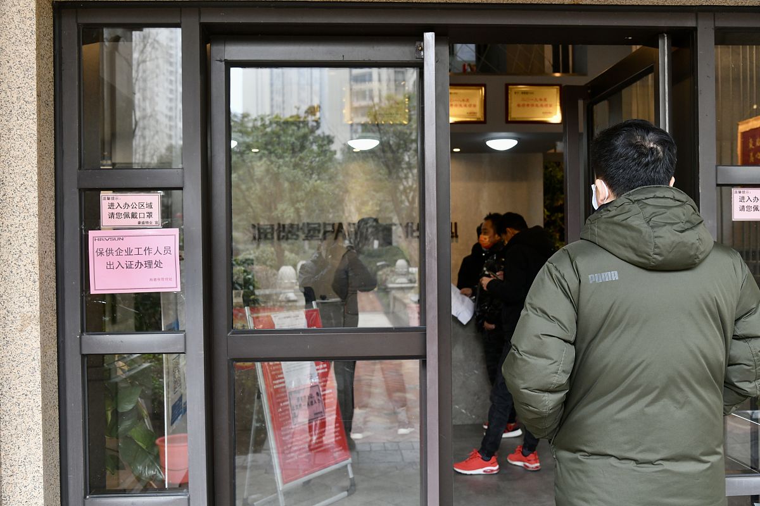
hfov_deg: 55.8
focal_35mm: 34
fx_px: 718
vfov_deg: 38.9
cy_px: 253
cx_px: 380
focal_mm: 34
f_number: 4.5
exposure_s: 1/80
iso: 1000
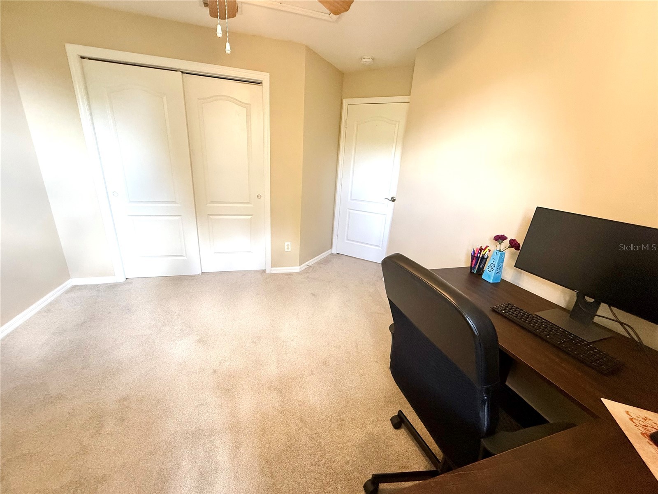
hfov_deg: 102.1
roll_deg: -3.9
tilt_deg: -18.8
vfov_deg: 85.7
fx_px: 266
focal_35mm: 14
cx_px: 329
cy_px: 247
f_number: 2.2
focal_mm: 2.22
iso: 320
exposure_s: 1/60
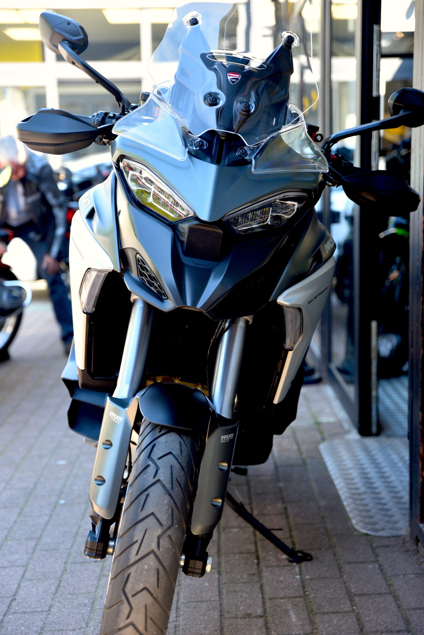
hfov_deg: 21.9
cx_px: 212
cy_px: 318
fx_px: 1094
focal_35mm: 62
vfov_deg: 32.4
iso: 100
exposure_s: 1/50
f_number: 2.8
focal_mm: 62
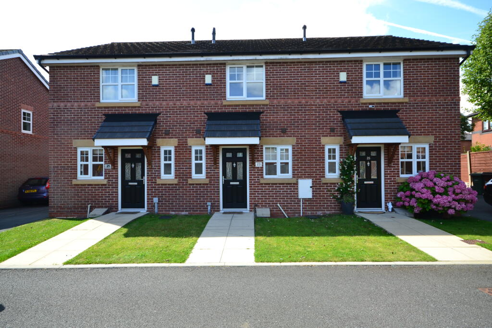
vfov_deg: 63.2
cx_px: 246
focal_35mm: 20
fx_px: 267
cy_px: 164
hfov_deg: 85.4
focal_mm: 13
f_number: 9
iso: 400
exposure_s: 1/160
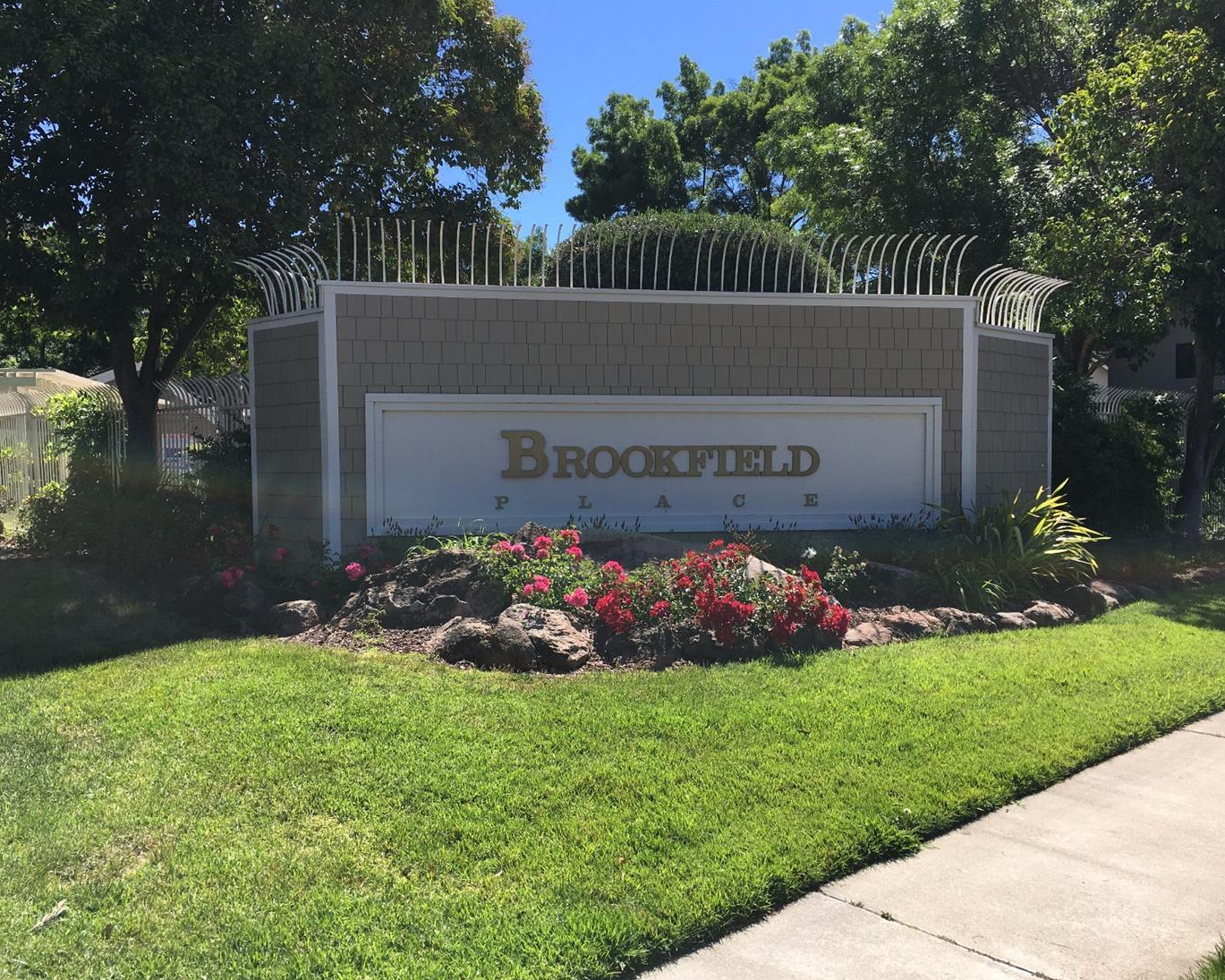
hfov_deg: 57.2
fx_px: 1124
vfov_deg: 47.1
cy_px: 501
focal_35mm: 31
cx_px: 617
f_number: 2.2
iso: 25
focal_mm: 4.15
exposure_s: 1/1026
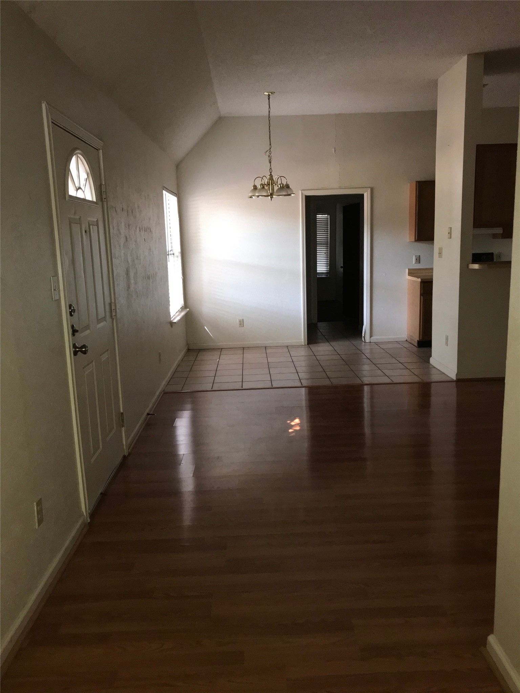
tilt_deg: -8.5
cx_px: 260
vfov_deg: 63.4
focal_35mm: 28
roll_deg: +0.9
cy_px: 346
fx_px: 561
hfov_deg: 49.7
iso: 80
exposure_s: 1/24
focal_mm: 3.99
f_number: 1.8
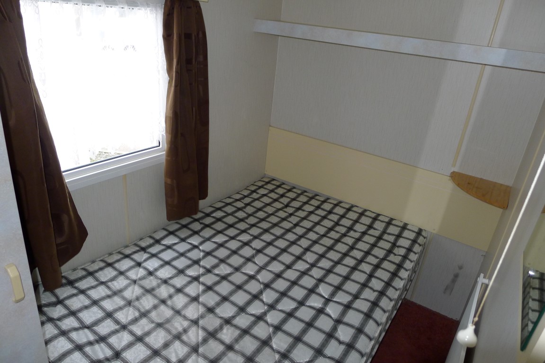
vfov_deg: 53.2
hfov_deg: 73.7
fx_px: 363
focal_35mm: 24
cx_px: 272
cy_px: 182
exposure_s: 1/60
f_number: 2
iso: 200
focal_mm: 5.1
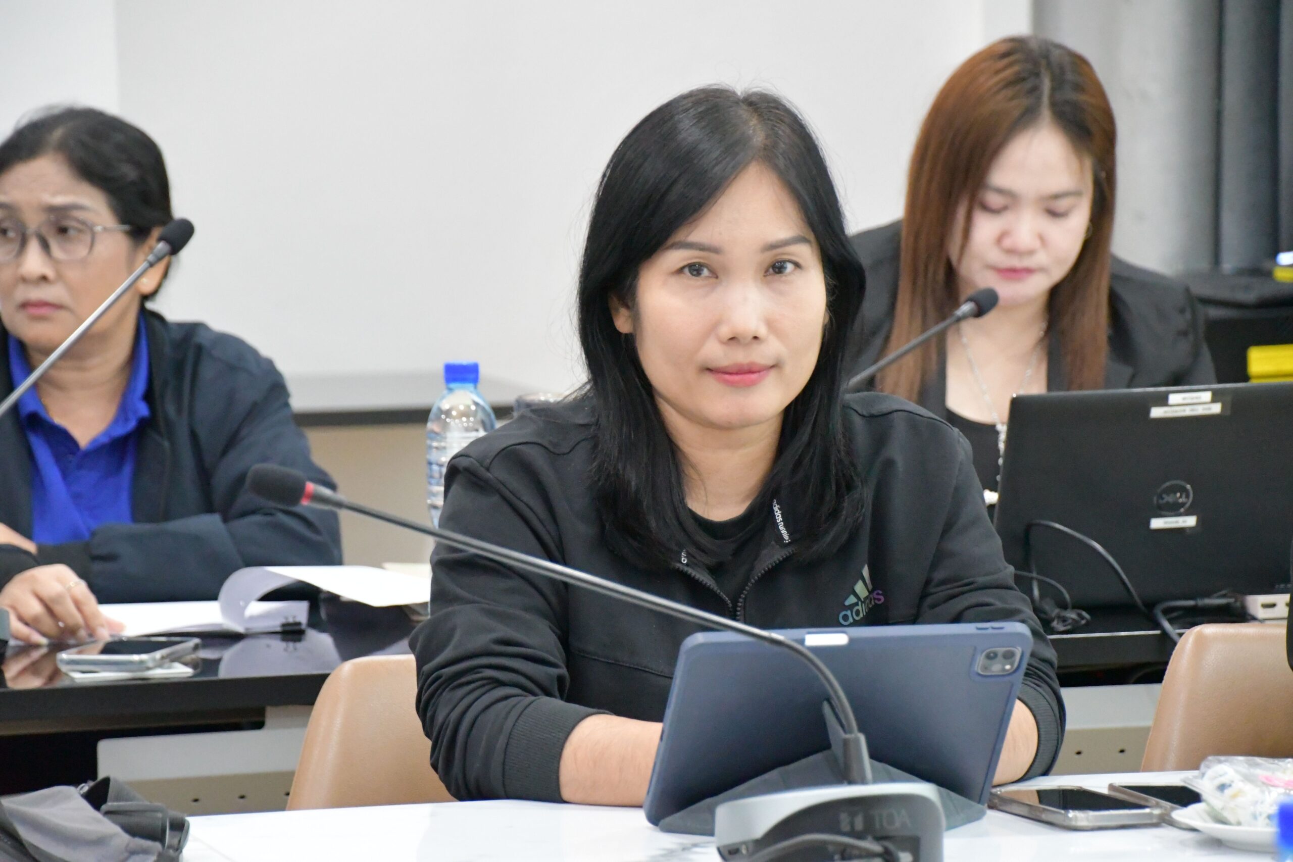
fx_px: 6716
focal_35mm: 187
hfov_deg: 11.0
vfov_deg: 7.3
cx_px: 646
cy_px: 431
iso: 11400
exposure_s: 1/125
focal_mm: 125
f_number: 6
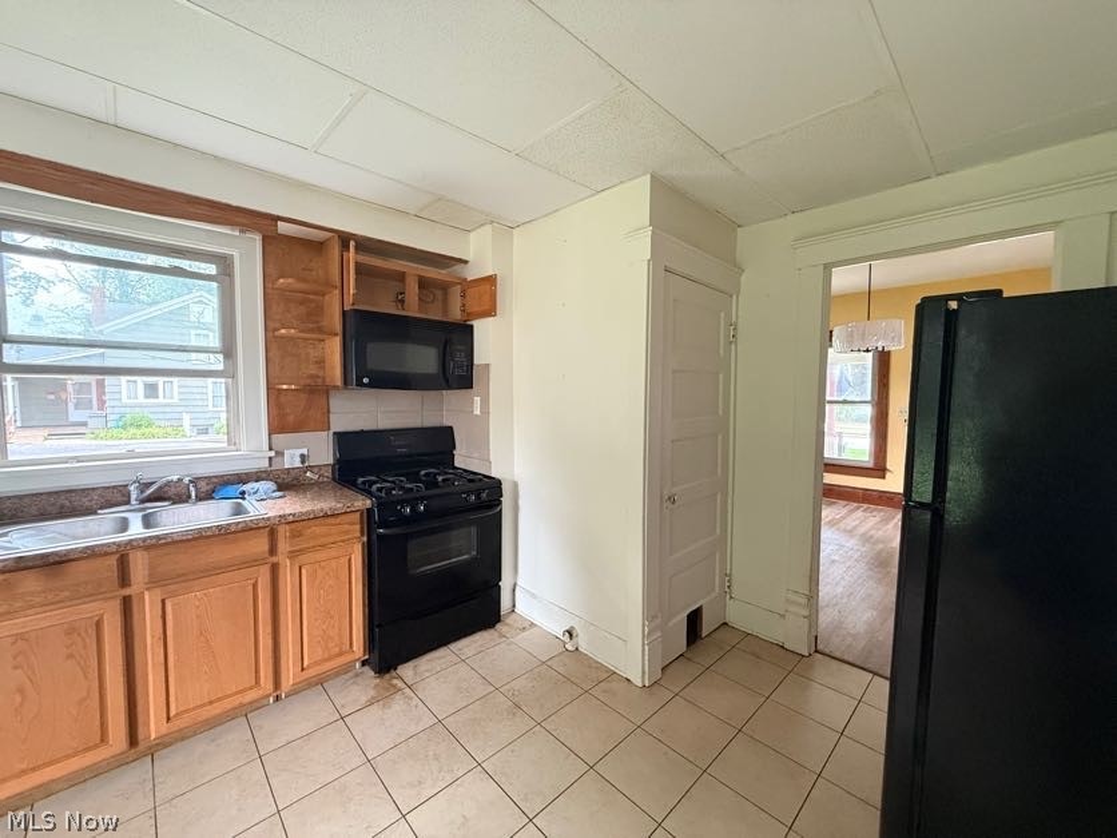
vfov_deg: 85.7
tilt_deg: -2.6
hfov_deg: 102.1
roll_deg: -0.6
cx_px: 558
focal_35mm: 14
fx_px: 452
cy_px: 419
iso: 500
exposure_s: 1/60
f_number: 2.2
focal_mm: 2.22
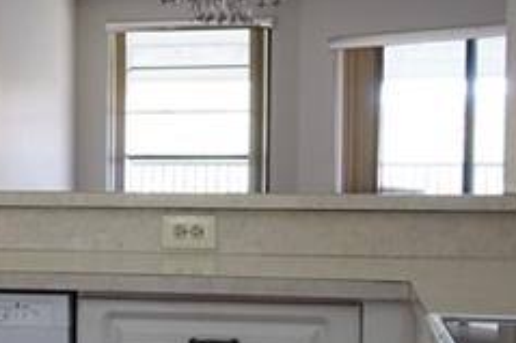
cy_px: 244
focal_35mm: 103
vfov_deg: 13.2
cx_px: -153
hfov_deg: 18.5
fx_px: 1475
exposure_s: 1/30
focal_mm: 8.8
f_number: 2.8
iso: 125
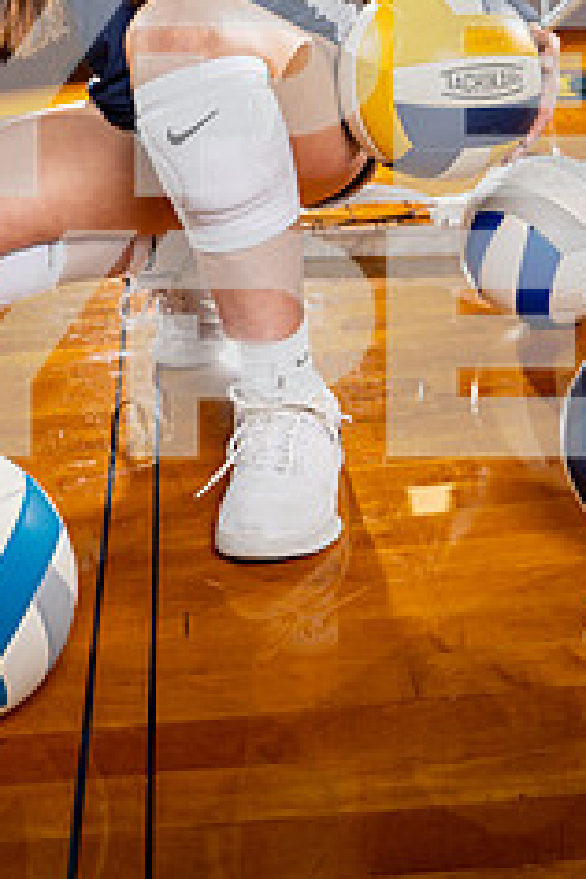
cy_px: 85
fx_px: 1392
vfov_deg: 33.2
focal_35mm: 57
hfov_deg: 23.3
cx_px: 93
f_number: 5.6
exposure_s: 1/250
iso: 250
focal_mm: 30
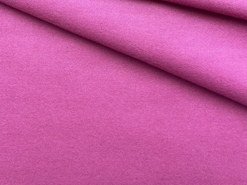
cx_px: 102
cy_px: 69
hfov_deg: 49.9
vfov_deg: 38.4
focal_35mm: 37
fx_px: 264
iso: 80
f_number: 1.8
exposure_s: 1/50
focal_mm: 4.25
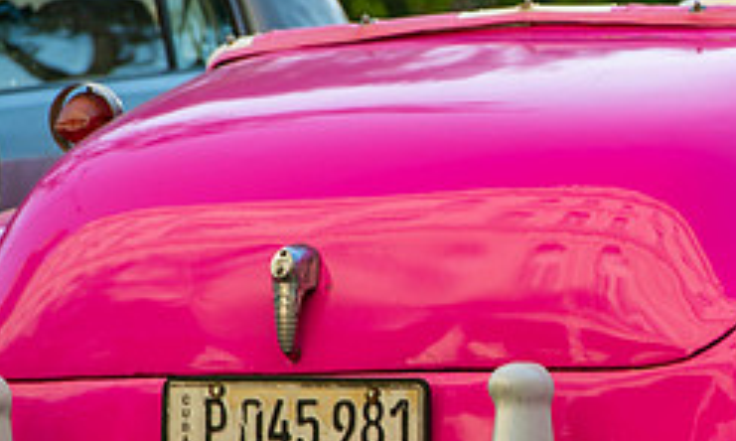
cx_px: 617
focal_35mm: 484
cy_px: 400
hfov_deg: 4.4
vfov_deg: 2.6
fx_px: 9597
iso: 100
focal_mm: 200
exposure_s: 1/200
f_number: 5.6
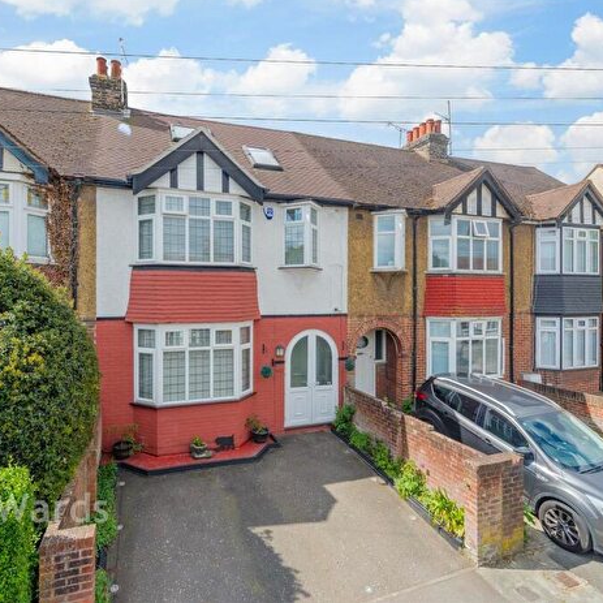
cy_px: 300
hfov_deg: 80.0
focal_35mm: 18
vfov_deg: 80.7
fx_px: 355
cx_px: 250
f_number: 8
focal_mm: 14
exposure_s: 1/160
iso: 100
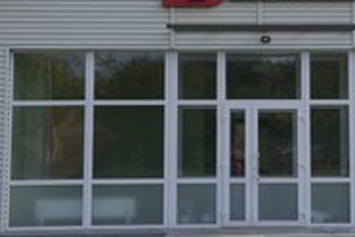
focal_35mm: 103
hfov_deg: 19.7
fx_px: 1016
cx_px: 273
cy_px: 51
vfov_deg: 13.2
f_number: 5.6
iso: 80
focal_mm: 48
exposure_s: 1/320
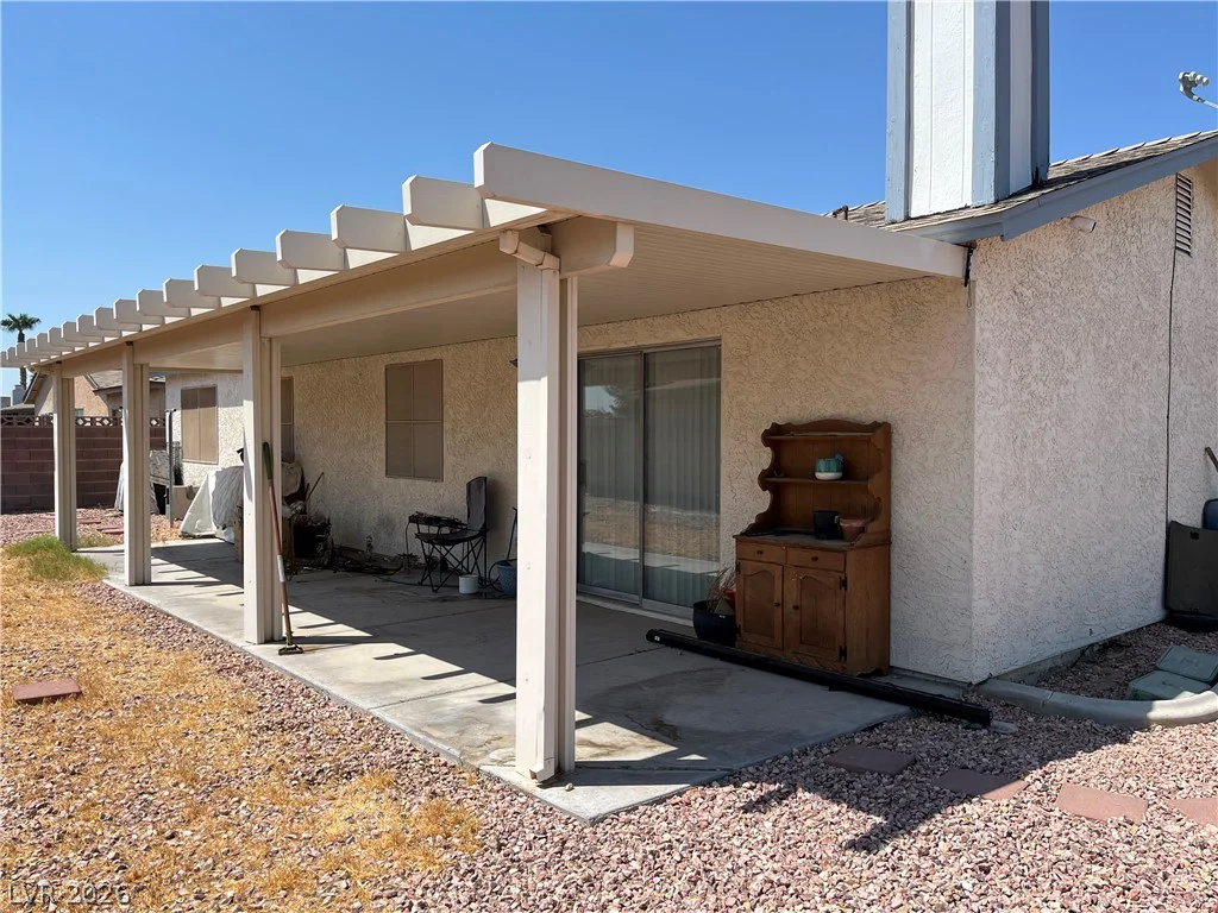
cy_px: 456
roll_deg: -0.9
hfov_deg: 67.3
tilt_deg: -1.3
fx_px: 915
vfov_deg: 53.1
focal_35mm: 26
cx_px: 609
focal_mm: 5.1
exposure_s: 1/3876
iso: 50
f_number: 1.6
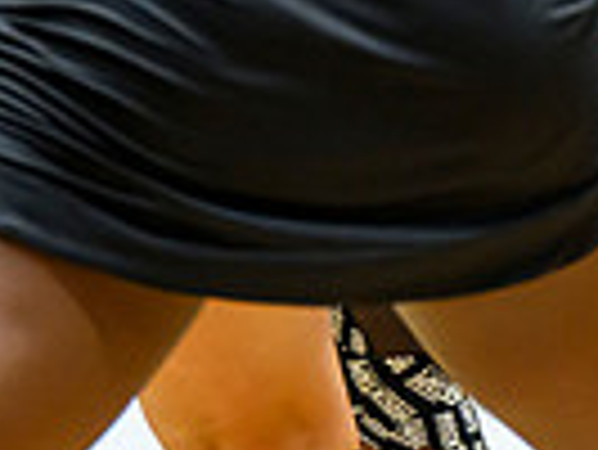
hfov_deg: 1.6
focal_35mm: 1271
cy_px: -515
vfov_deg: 1.2
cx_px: 1200
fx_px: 21977
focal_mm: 200
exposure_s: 1/1600
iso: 3200
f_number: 3.5
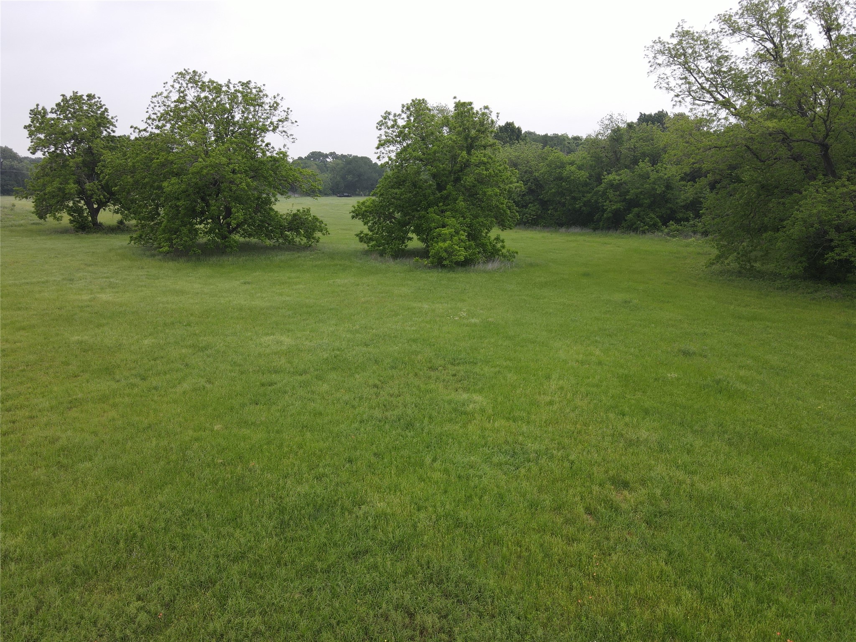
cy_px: 321
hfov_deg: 71.6
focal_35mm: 24
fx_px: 593
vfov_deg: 56.8
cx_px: 428
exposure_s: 1/320
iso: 100
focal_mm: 4.5
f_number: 2.8
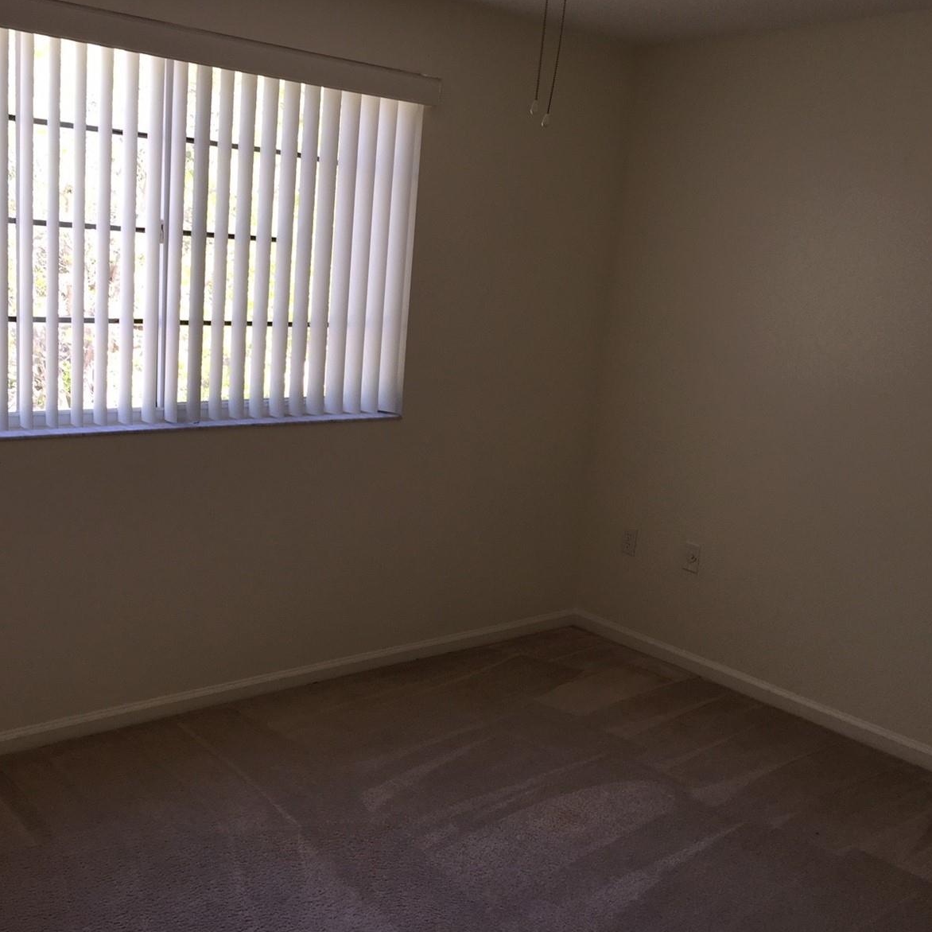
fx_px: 1066
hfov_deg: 47.0
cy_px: 461
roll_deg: -4.8
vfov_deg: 47.2
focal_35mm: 35
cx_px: 381
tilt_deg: -9.8
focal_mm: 4.15
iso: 32
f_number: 2.2
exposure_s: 1/60
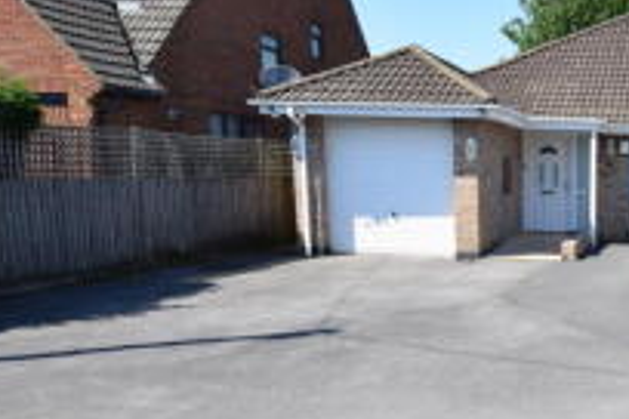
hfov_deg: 41.3
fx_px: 734
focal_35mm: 42
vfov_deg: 31.4
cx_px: 609
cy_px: 307
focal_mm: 12
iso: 200
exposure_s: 1/320
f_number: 9
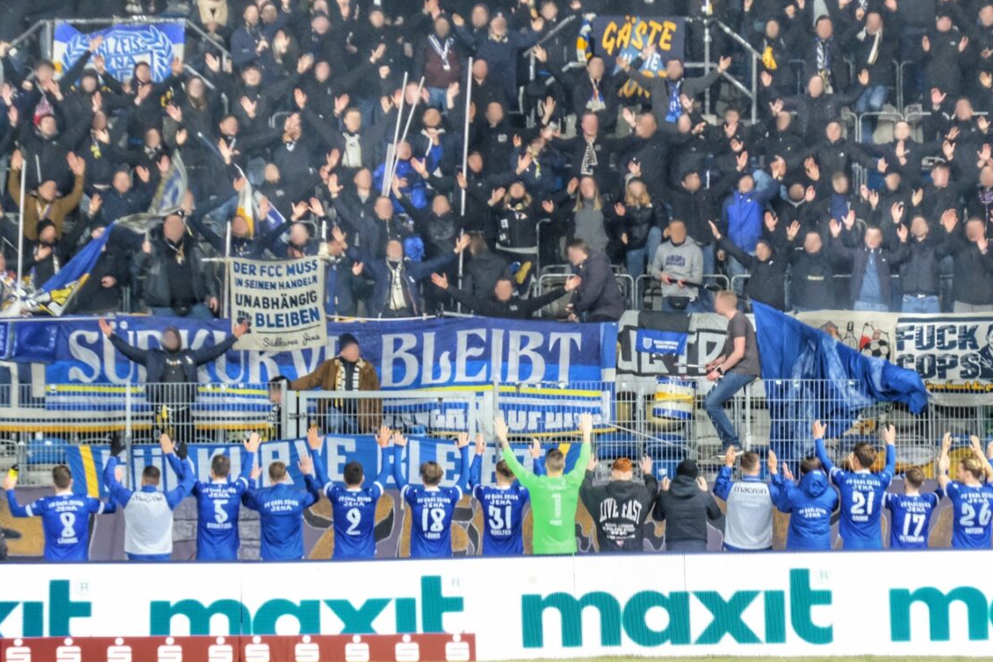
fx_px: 8276
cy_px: 184
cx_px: 705
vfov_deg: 4.6
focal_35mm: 300
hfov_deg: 6.9
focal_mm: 137.2
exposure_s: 1/80
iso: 6400
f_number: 5.6
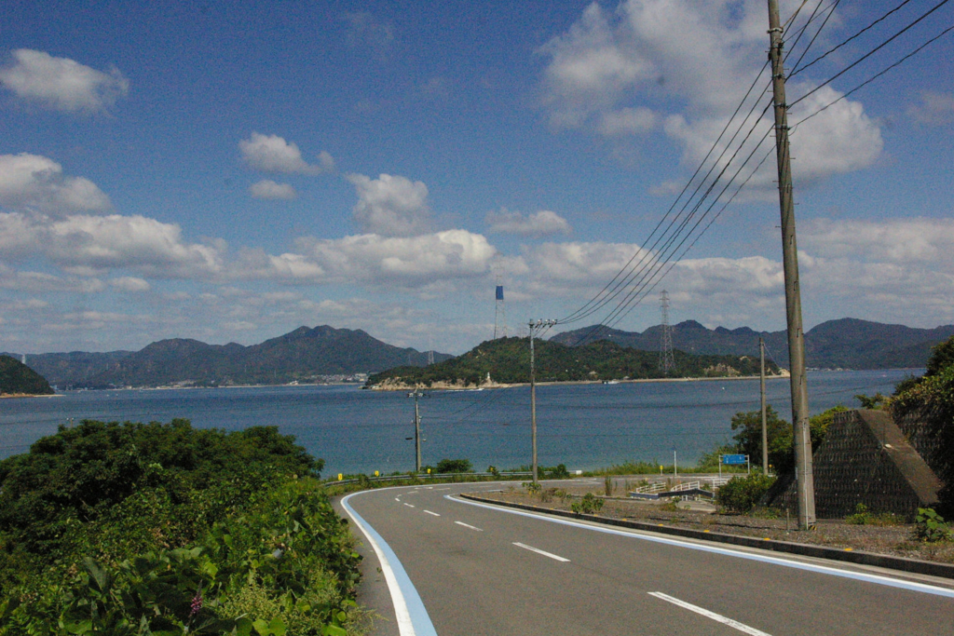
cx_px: 477
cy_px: 318
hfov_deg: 46.4
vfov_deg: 31.9
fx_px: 1113
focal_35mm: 42
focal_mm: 28
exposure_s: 1/4000
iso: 3200
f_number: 13
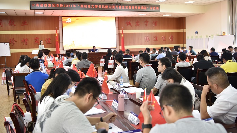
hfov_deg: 52.8
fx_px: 239
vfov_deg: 31.2
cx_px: 119
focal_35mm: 38
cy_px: 63
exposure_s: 1/40
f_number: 2.8
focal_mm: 36
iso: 800
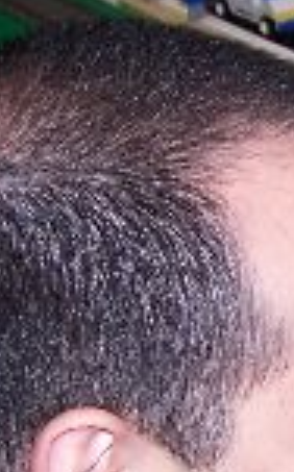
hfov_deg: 7.6
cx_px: 663
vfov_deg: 12.8
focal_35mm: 162
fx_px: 2083
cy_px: 416
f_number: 2.8
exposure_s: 1/60
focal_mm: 6.7
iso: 140
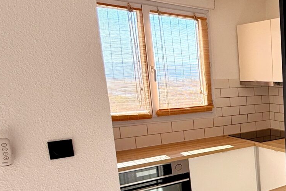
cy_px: 126
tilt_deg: -8.3
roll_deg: +0.2
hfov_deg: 34.5
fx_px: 318
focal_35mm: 40
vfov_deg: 33.1
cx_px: 370
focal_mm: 2.22
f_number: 2.2
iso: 64
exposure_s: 1/271
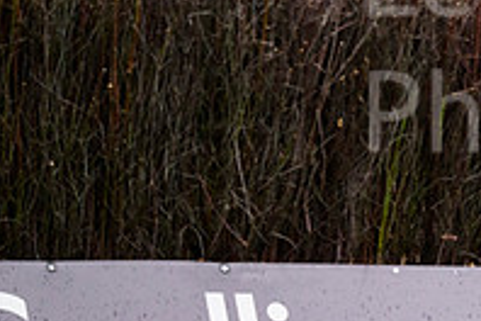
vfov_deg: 1.9
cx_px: 683
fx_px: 9793
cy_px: -1
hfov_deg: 2.8
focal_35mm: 733
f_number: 5.6
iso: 1600
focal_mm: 250
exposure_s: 1/1600
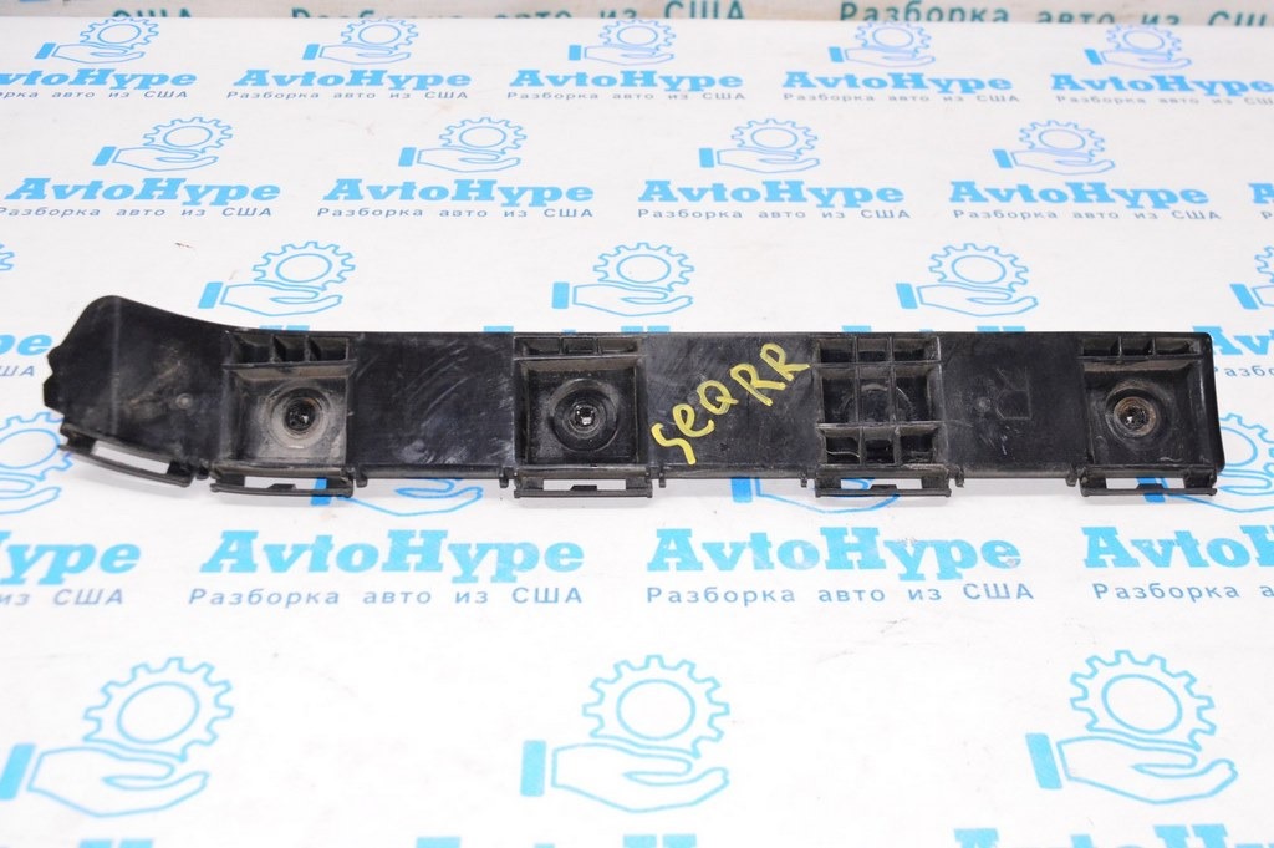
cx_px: 637
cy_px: 424
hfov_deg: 49.6
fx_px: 1379
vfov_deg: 34.2
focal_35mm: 39
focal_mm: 26
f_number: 8
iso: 3200
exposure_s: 1/200
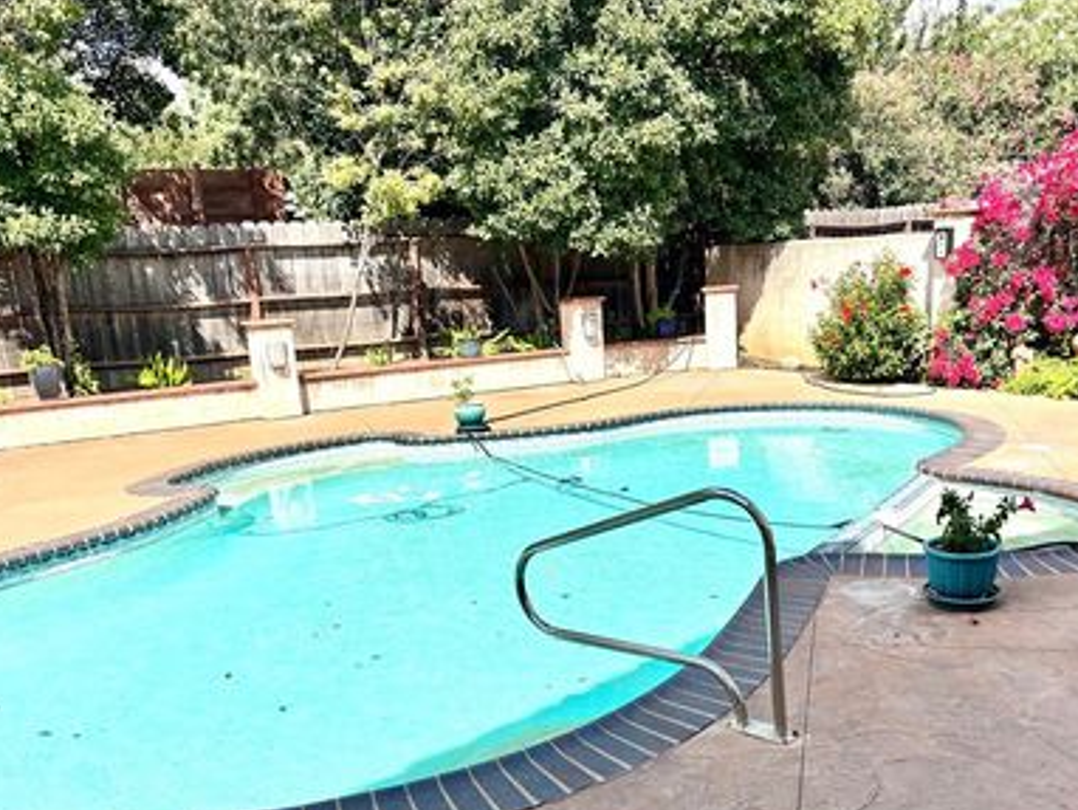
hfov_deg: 53.8
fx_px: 1059
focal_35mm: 34
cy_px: 524
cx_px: 595
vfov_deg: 41.4
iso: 50
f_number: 1.6
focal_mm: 5.96
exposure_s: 1/3937
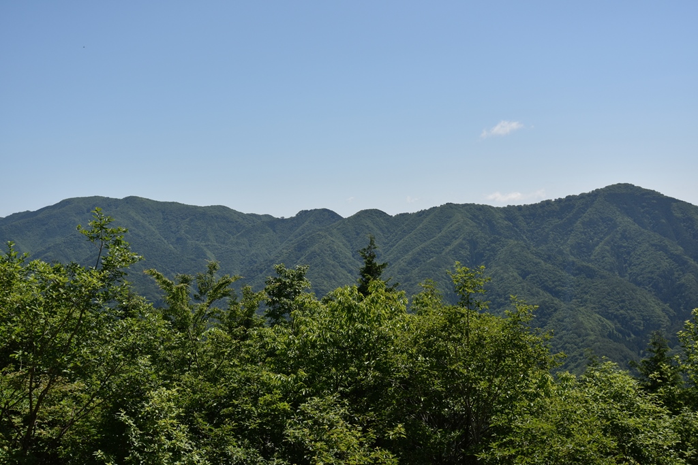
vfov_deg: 30.5
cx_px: 349
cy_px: 232
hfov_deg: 44.5
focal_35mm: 44
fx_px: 853
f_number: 6.3
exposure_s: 1/1250
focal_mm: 44
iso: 200
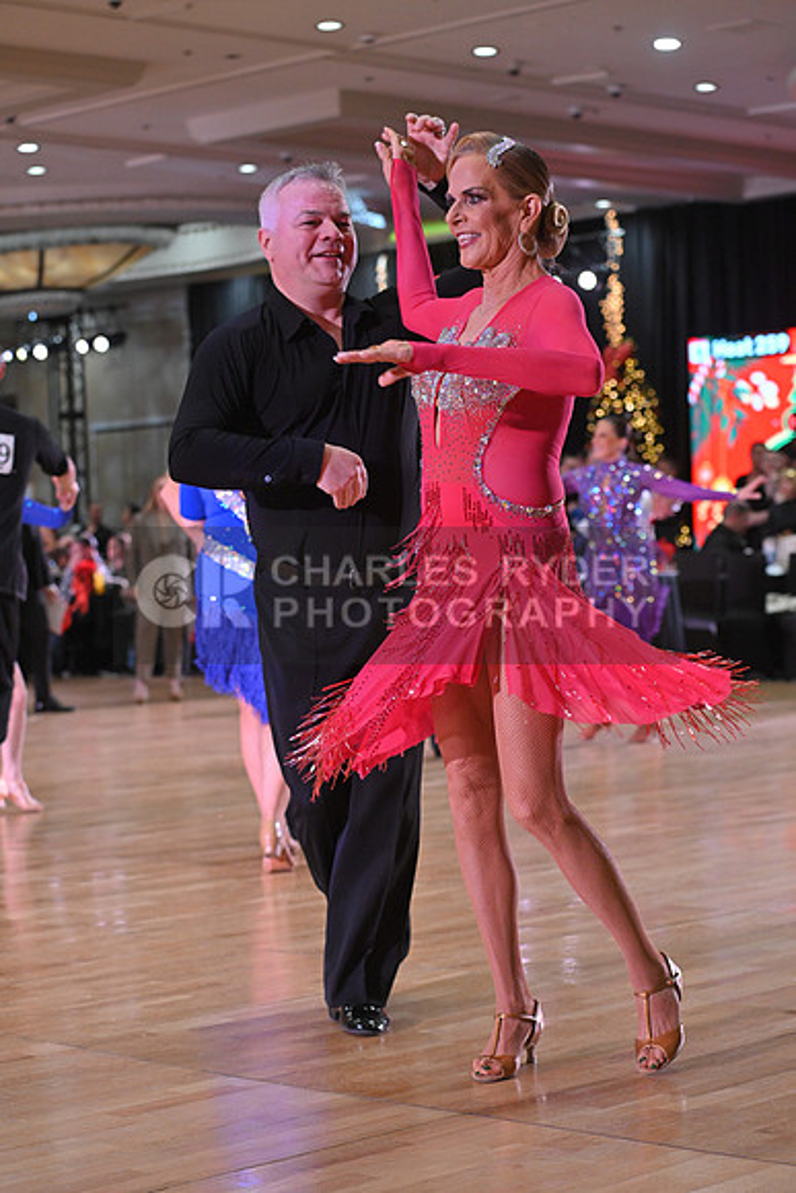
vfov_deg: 25.4
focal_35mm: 80
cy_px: 596
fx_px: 2652
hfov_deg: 17.1
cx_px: 398
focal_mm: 80
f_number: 5
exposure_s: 1/320
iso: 2500
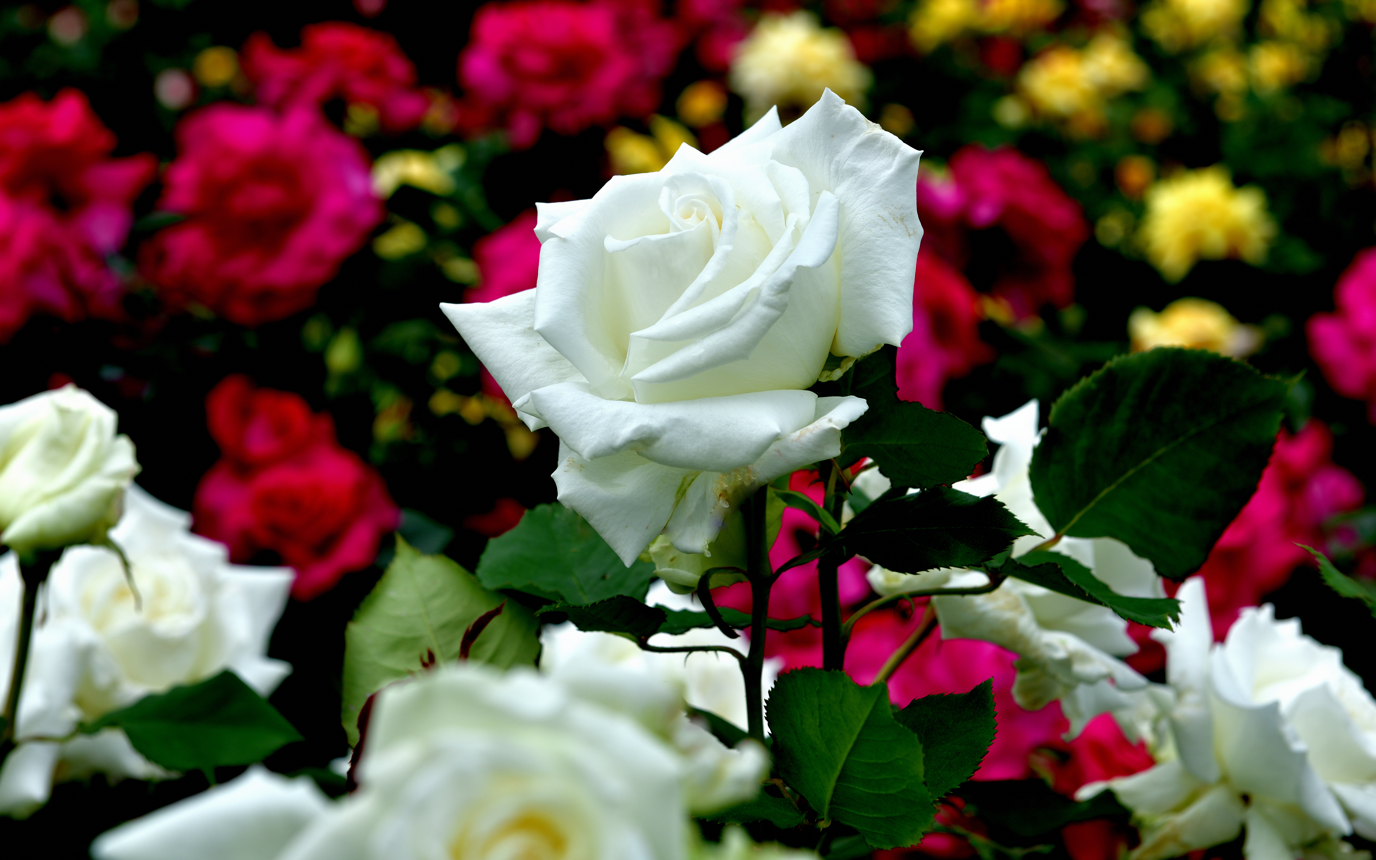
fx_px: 3113
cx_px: 677
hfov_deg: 24.9
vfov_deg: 15.7
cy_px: 350
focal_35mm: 83
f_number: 8
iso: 200
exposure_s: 1/320
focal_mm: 70
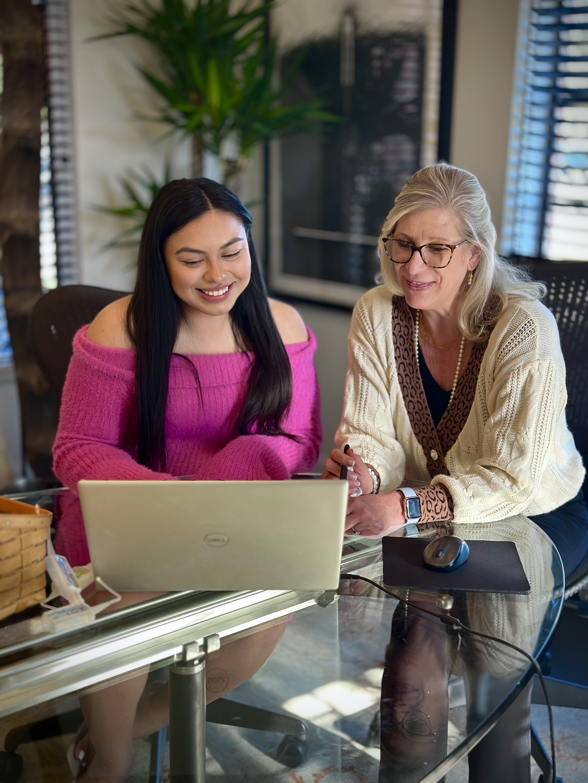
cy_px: 392
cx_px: 294
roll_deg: -1.9
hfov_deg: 30.3
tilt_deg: -13.1
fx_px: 1087
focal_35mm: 48
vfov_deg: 39.7
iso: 125
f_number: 1.78
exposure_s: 1/120
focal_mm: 6.86
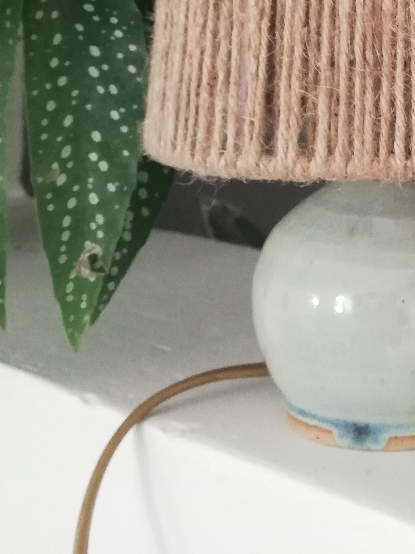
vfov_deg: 26.9
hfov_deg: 20.0
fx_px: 1087
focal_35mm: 68
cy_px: -9
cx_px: 523
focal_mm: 3.81
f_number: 2.2
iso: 400
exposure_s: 1/25
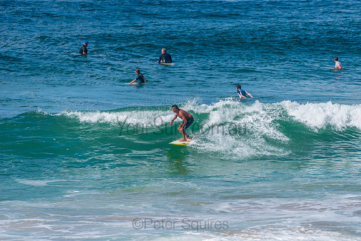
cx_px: 180
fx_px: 5015
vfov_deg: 2.8
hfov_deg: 4.1
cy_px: 120
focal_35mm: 500
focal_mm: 500
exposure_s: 1/2000
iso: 140
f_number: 5.6
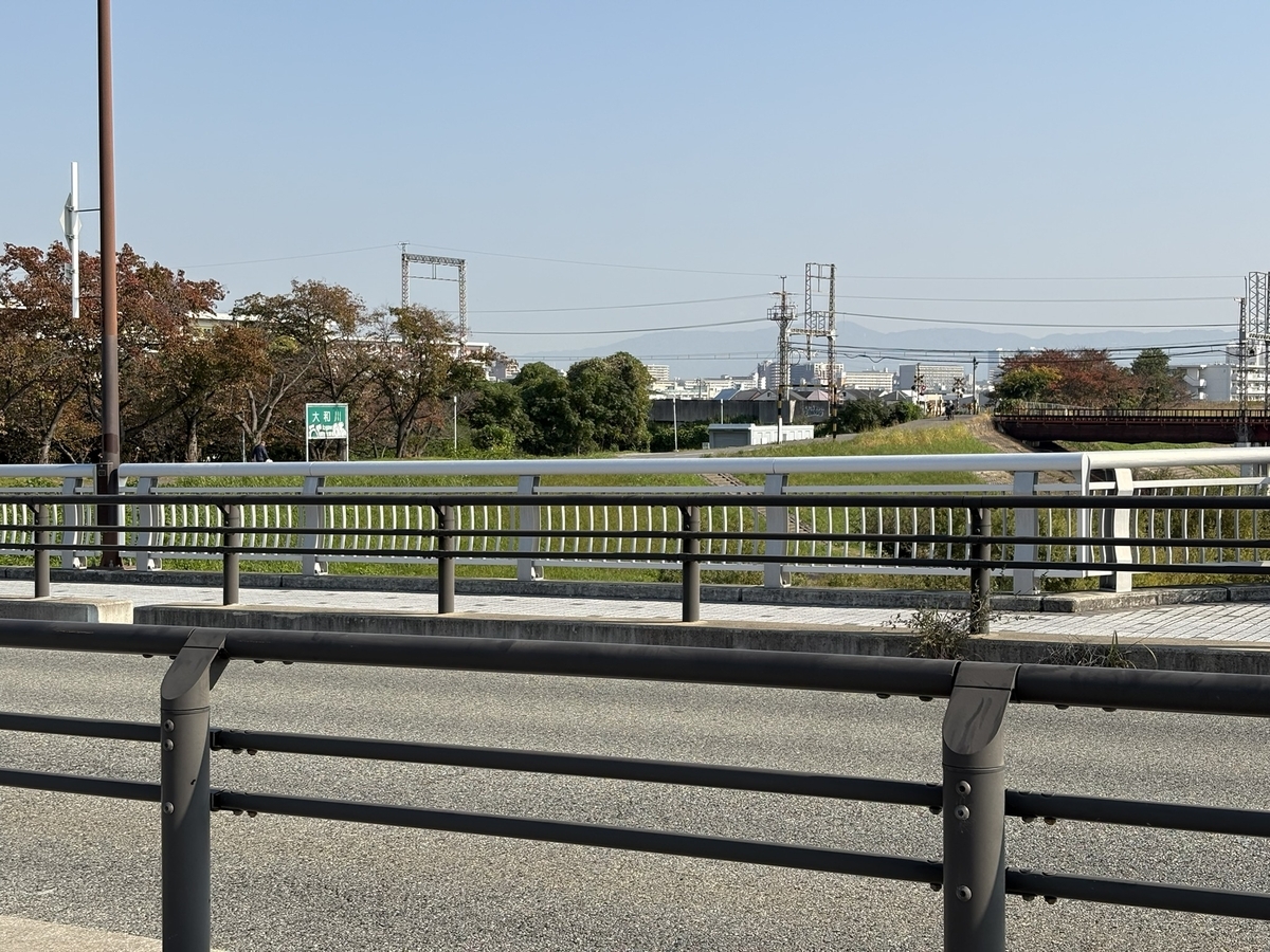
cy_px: 476
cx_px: 635
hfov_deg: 36.8
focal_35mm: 52
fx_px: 1908
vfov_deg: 28.0
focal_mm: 5.96
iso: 32
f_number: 1.6
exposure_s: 1/2283
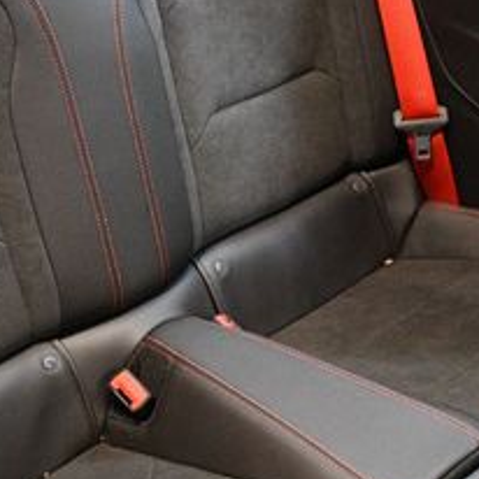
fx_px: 1237
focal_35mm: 79
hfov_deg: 21.9
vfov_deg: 21.9
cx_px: 207
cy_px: 260
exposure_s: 1/80
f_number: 3.5
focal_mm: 20
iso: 3200
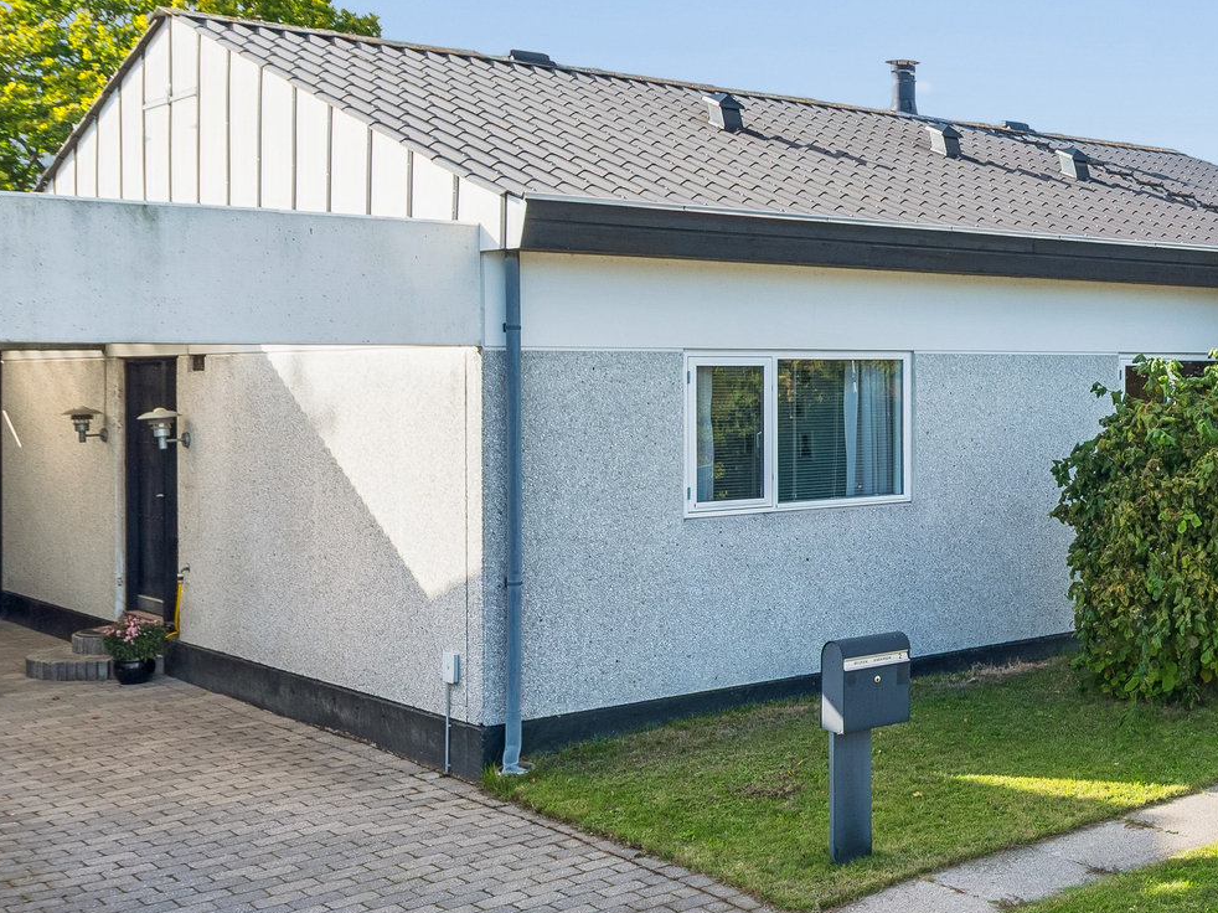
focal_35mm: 47
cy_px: 383
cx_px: 1318
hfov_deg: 35.1
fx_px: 1653
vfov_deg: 30.8
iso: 200
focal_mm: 16
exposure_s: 1/125
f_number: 10
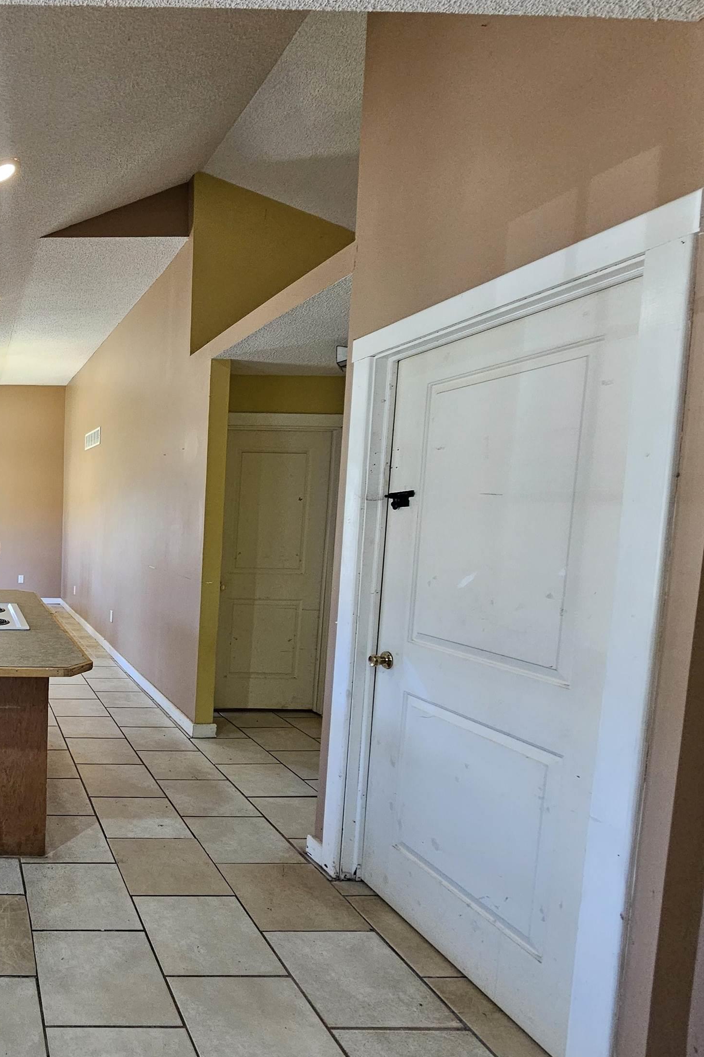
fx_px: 557
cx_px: -21
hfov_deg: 50.3
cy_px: 556
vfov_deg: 86.8
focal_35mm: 19
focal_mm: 2.2
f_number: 2.2
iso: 320
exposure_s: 1/40
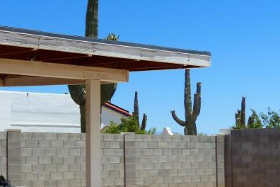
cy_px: 125
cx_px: -21
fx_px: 544
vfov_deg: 19.4
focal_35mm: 70
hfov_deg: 26.7
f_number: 4
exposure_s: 1/1300
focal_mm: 4.5
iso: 100
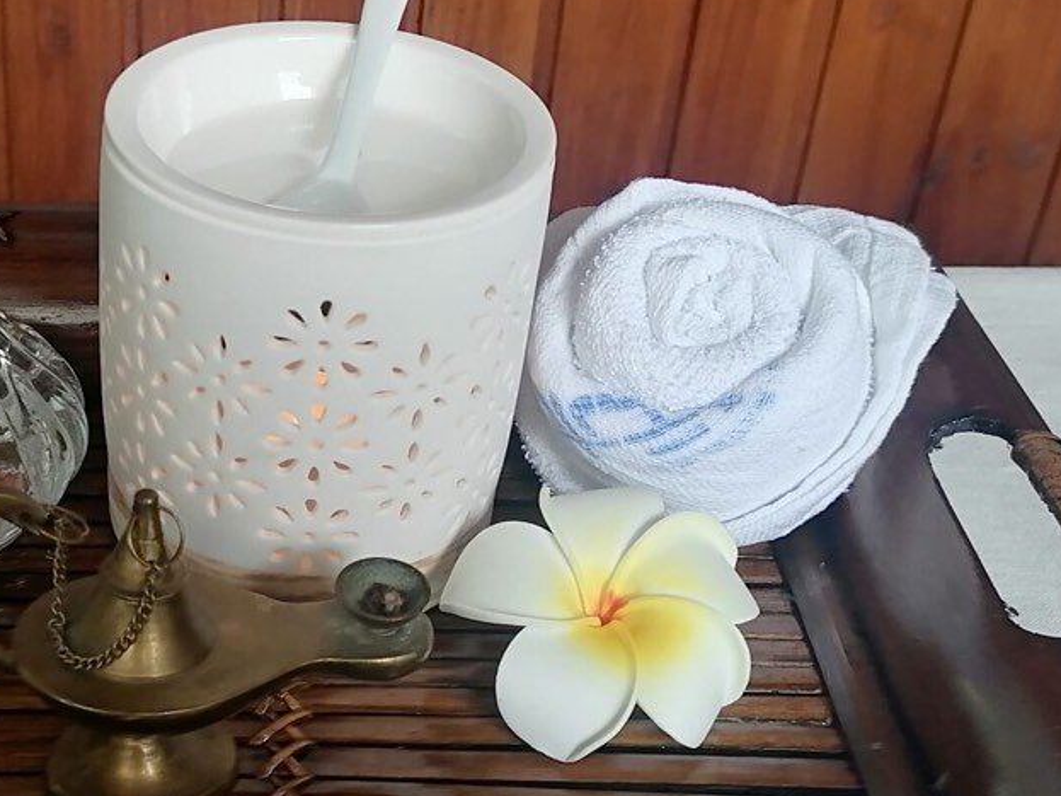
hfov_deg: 35.8
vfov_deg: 27.8
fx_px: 1594
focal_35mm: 52
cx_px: 235
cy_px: 540
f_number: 1.8
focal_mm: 5.3
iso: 80
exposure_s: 1/50
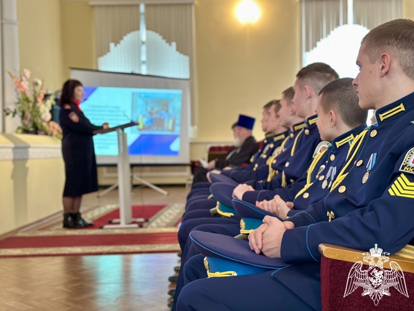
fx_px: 574
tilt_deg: -1.1
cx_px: 207
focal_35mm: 48
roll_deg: +1.2
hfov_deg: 39.7
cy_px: 156
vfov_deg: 30.3
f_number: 1.78
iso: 640
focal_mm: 6.86
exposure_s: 1/33
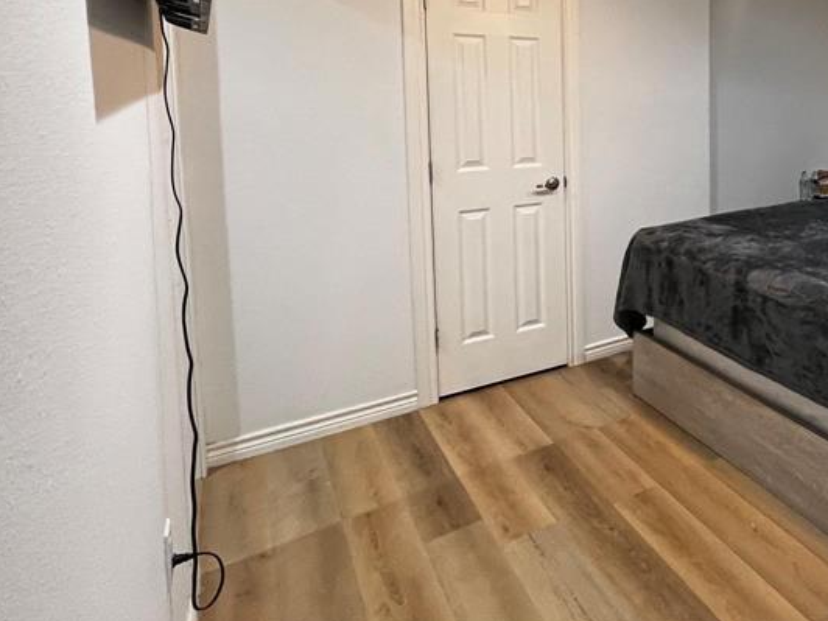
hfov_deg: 60.7
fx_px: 598
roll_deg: +0.2
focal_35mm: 25
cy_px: 145
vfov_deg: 52.1
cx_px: 716
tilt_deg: -5.3
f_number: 1.8
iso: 250
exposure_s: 1/60
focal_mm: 1.57
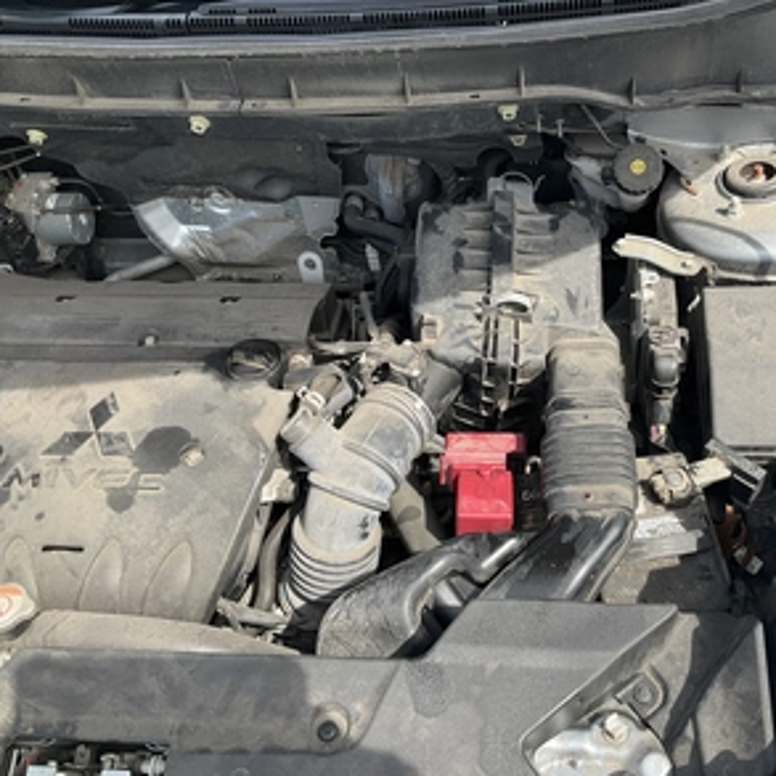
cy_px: 395
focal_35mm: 35
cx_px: 498
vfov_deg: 47.2
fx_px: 888
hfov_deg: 46.7
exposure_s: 1/562
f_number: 1.8
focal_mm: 3
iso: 25
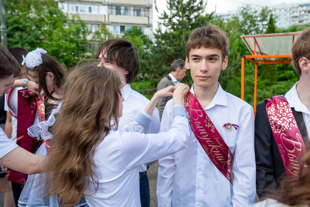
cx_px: 167
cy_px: 97
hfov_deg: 68.7
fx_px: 226
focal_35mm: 26
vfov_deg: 49.0
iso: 160
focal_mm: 24
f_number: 3.5
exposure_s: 1/800
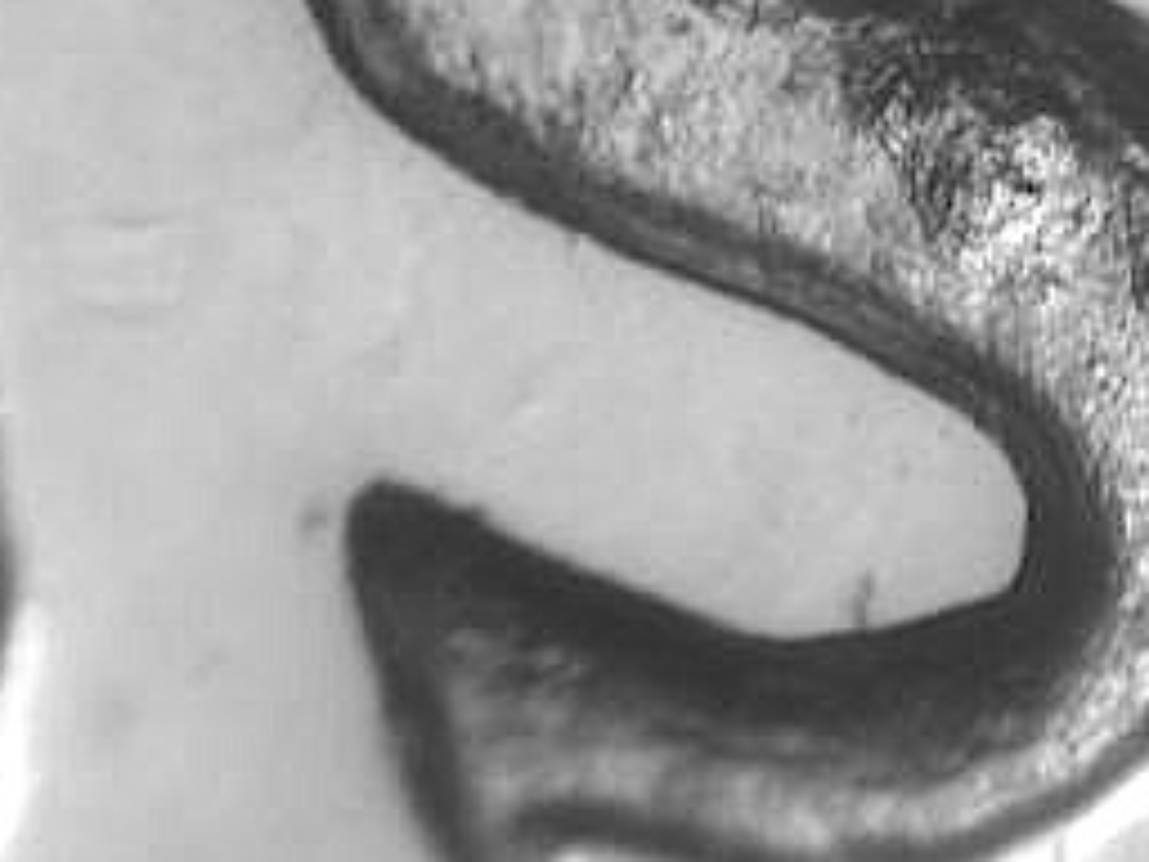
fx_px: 12613
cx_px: 1333
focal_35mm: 380
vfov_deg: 3.9
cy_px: 162
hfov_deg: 5.2
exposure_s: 1/11.3
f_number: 5
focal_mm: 31.5
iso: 100
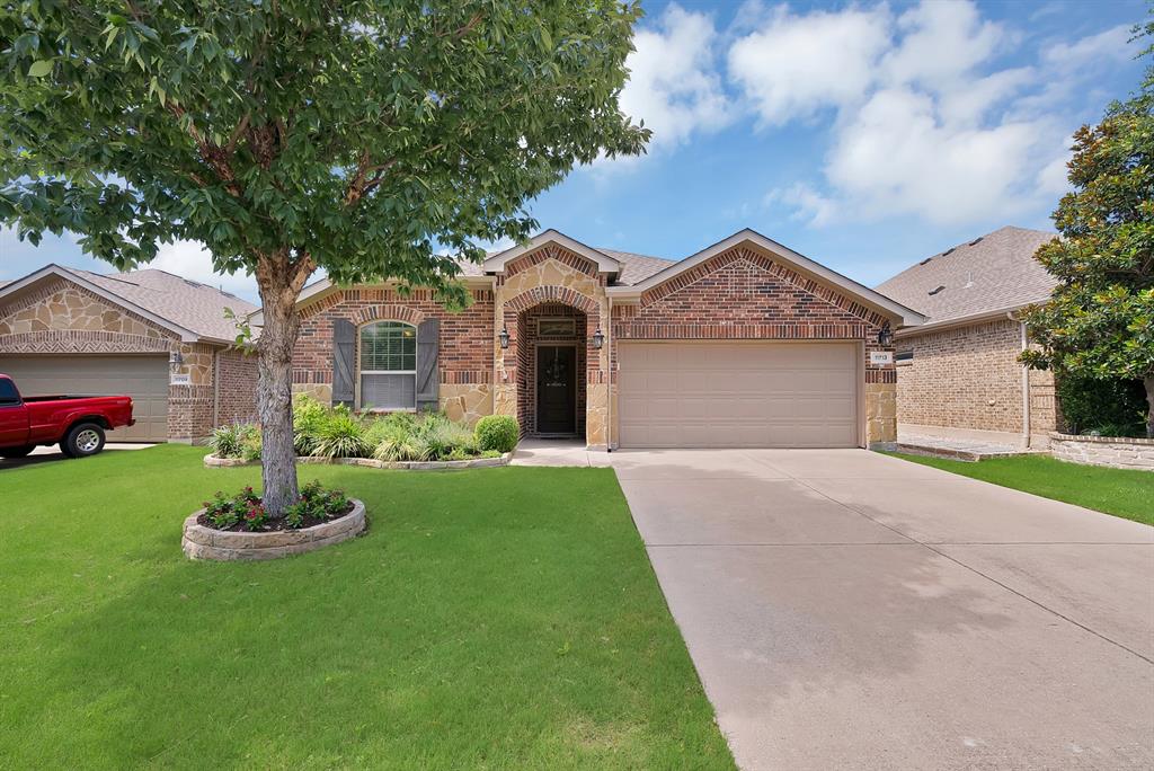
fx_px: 417
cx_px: 577
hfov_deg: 108.3
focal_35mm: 13
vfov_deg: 85.5
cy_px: 386
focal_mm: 13
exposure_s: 1/250
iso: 640
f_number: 9
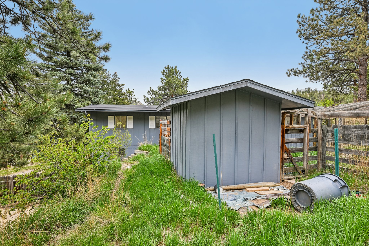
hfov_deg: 81.2
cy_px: 123
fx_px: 215
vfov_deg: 59.5
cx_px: 184
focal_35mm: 21
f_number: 10
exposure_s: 1/20
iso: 180
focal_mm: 21
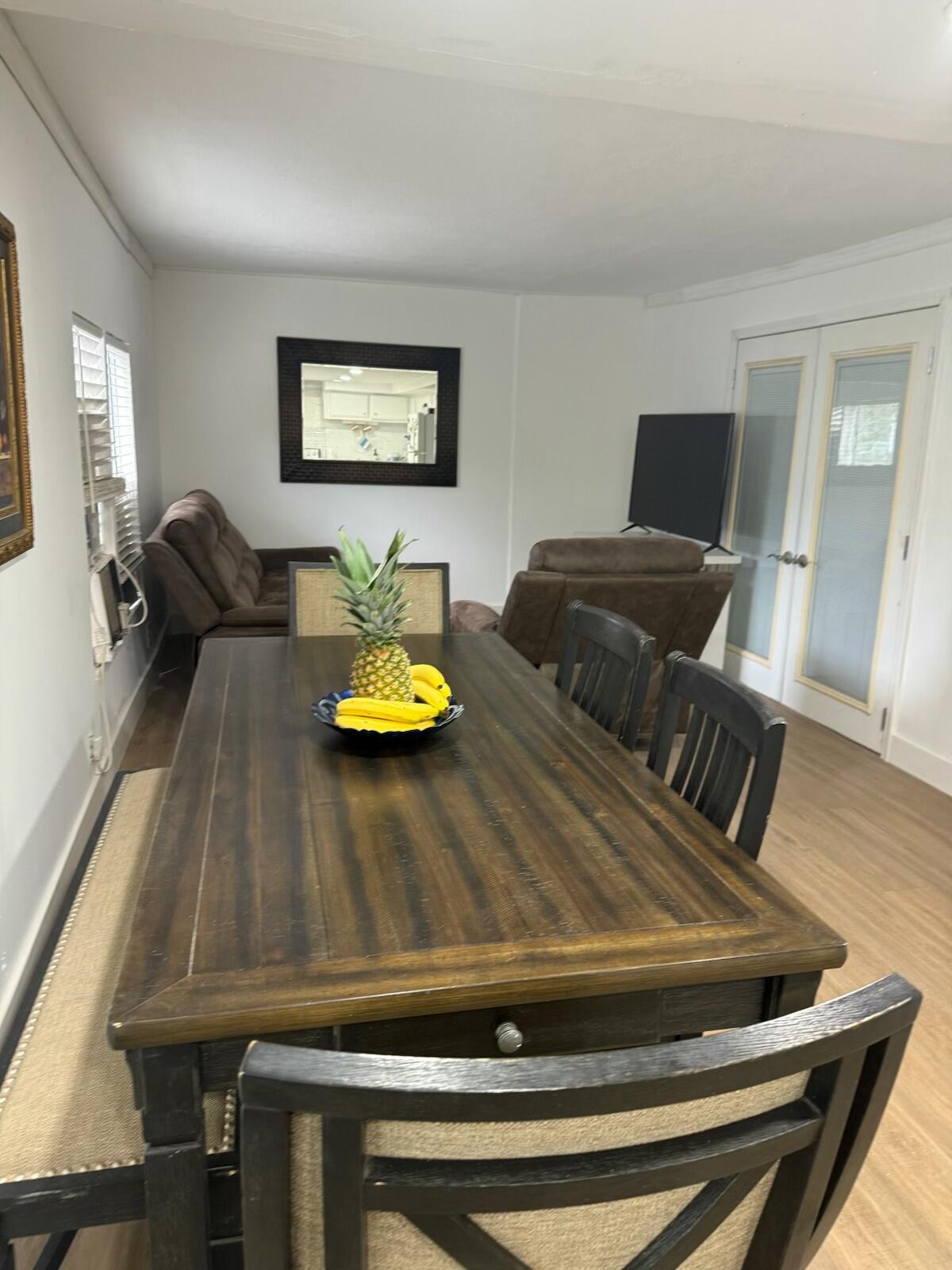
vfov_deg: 71.6
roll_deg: -2.0
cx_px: 476
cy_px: 635
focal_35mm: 24
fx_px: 880
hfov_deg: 56.8
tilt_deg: -12.7
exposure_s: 1/60
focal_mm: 6.76
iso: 200
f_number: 1.78
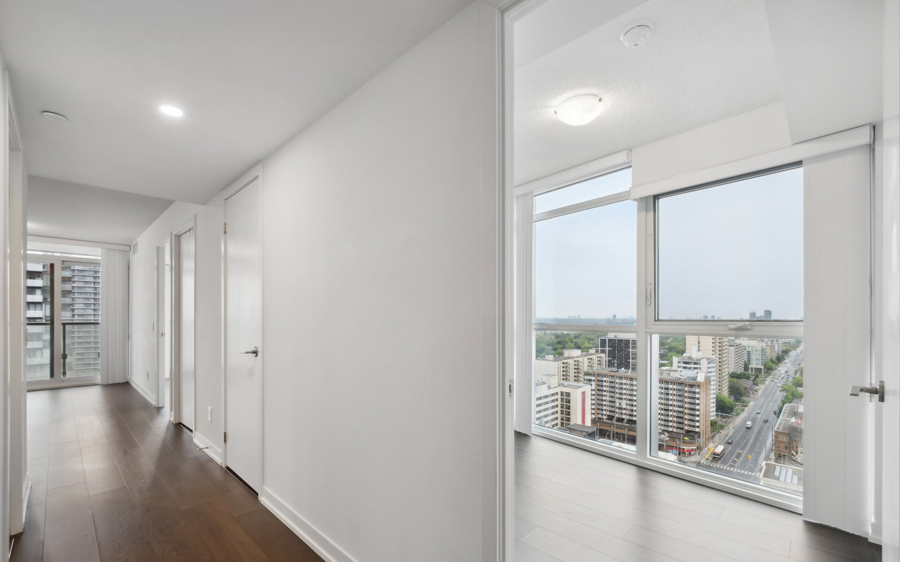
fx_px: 368
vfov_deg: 74.4
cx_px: 452
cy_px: 318
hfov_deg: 101.5
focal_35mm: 15
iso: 400
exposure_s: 1/20
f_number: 8
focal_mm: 7
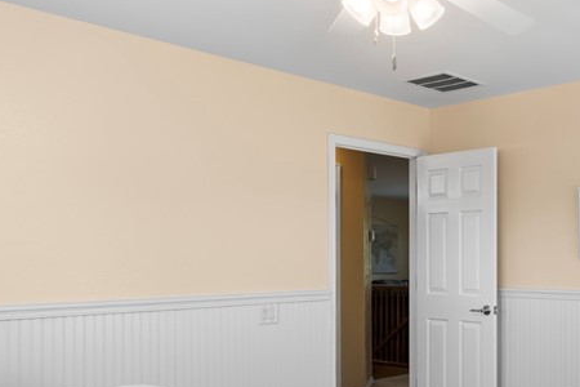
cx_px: 540
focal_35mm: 41
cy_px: 262
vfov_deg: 32.3
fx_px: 661
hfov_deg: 42.7
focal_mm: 17
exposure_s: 1/50
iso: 400
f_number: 8
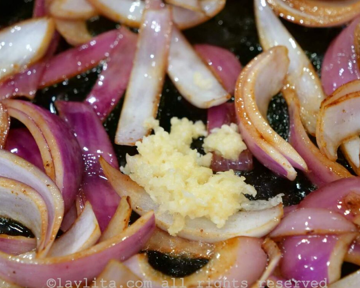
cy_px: 146
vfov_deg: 15.9
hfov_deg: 19.8
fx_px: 1033
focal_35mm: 97
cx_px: 180
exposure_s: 1/80
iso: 3200
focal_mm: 46
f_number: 3.9
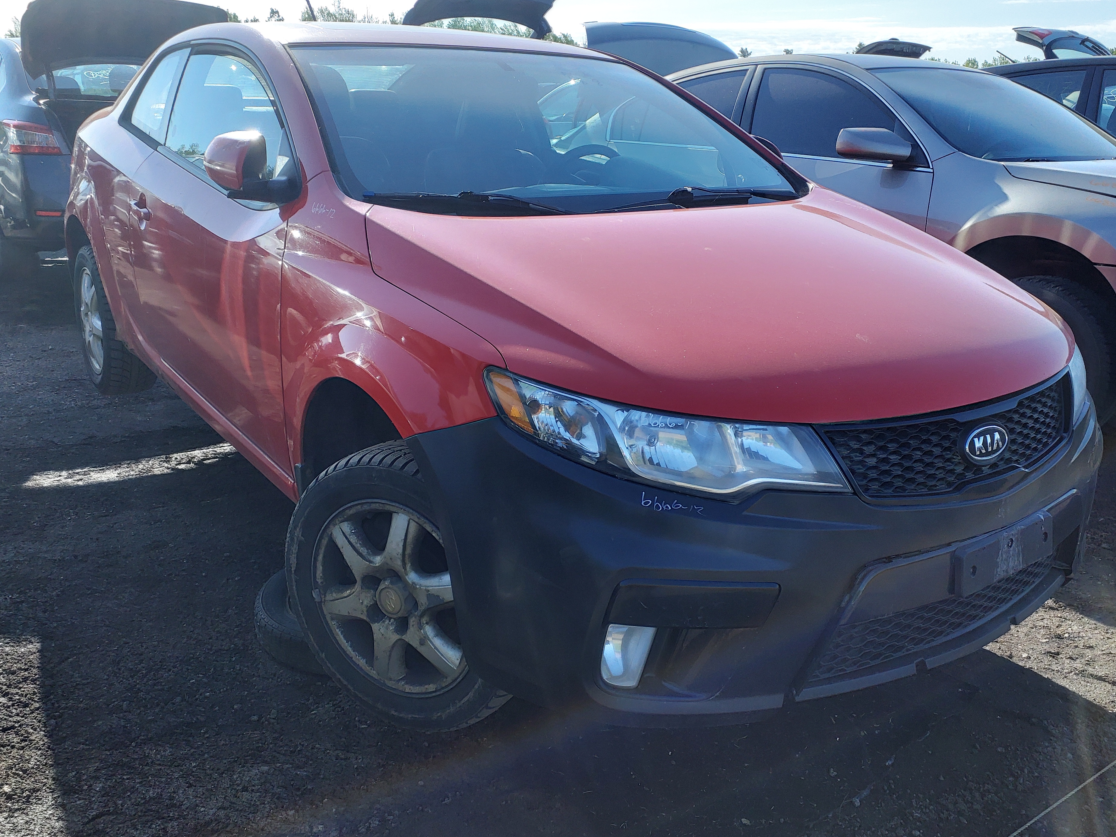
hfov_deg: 61.6
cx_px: 576
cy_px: 424
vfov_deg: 48.2
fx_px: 935
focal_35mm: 29
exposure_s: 1/258
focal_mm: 3.58
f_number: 1.9
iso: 40
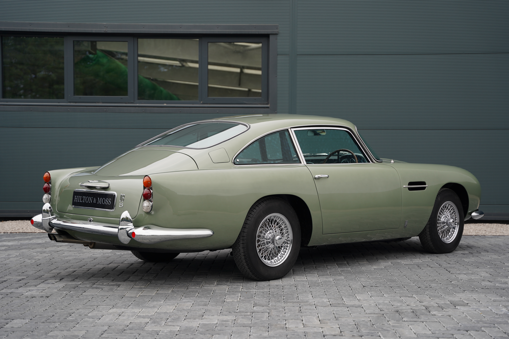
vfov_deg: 24.4
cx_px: 254
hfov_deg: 35.9
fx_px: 785
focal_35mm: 56
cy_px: 170
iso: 100
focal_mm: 55.5
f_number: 2.8
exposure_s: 1/200
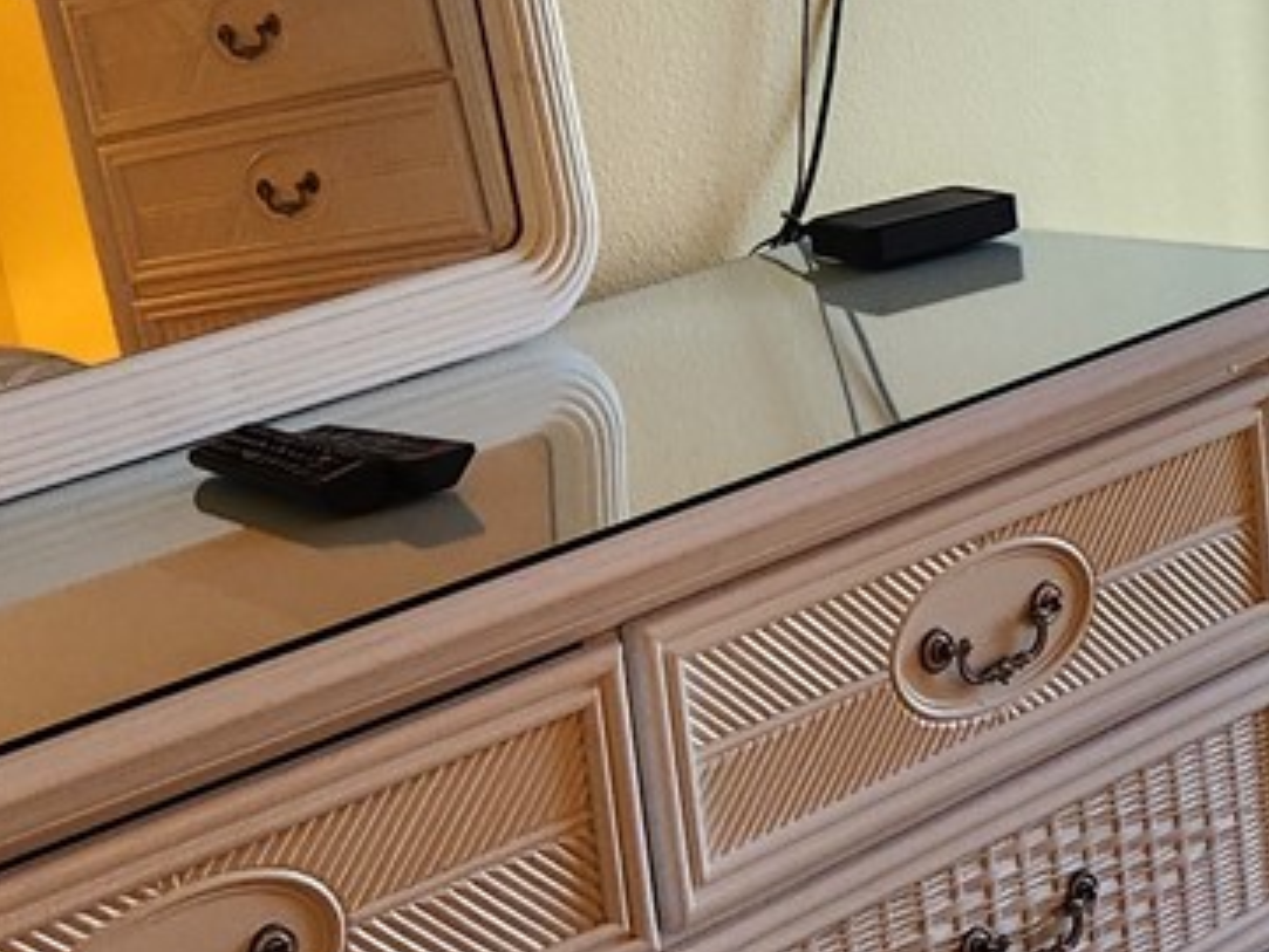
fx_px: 3740
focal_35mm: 102
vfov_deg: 14.4
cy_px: 176
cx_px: 1666
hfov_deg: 17.9
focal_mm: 5.4
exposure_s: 1/120
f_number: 1.8
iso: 160
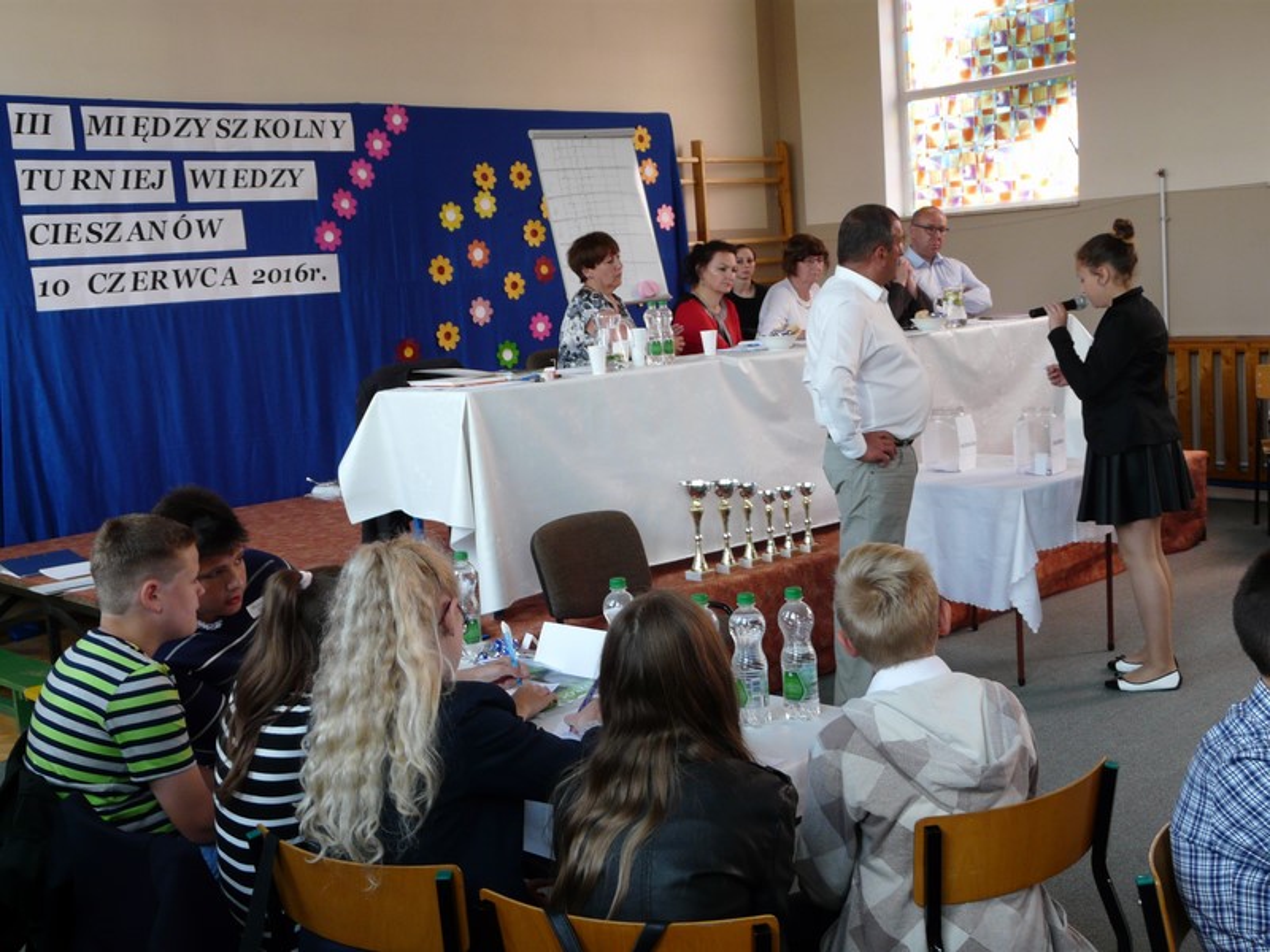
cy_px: 476
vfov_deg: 35.1
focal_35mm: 41
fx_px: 1504
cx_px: 635
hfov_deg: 45.8
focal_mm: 6.7
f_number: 3.2
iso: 100
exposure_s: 1/40
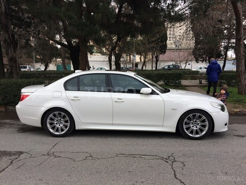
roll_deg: -1.2
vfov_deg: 48.2
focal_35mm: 29
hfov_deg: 61.7
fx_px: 206
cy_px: 92
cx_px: 123
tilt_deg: -8.0
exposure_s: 1/578
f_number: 2.2
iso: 32
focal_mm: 4.15
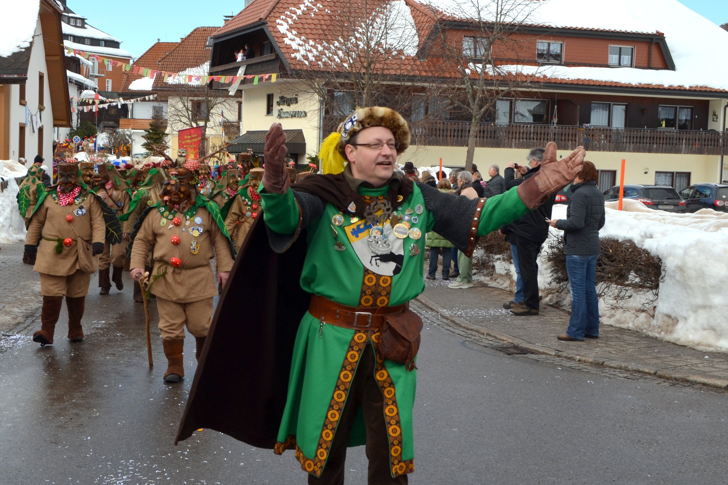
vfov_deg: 40.0
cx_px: 364
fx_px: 667
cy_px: 242
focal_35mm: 33
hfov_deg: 57.2
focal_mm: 22
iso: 100
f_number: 9
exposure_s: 1/200
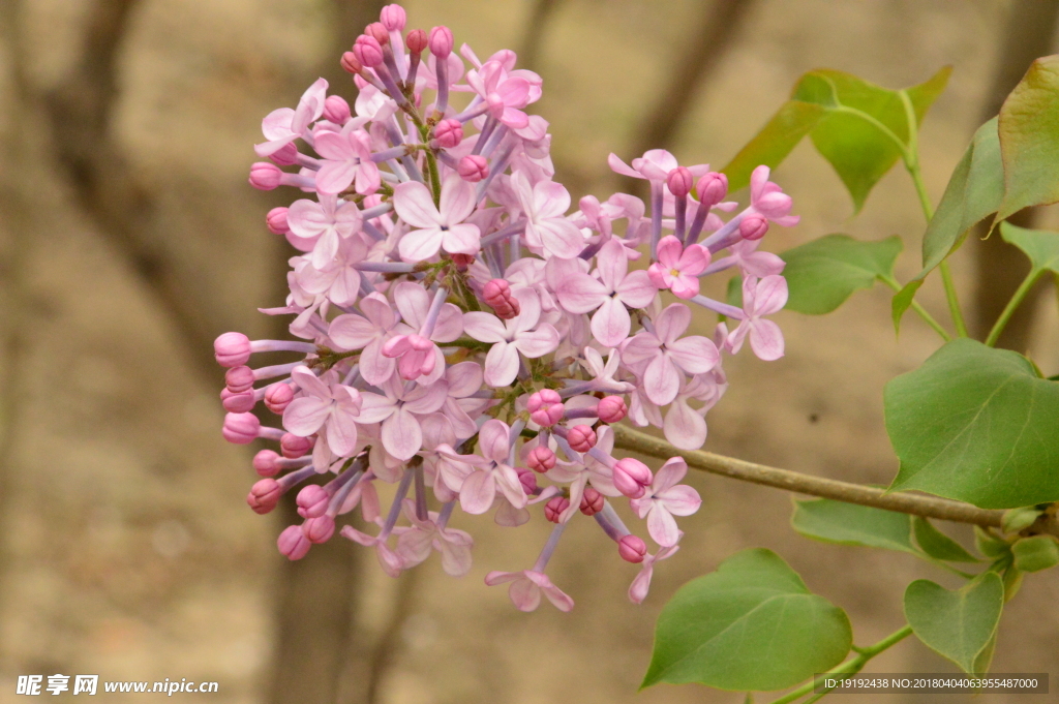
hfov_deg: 12.5
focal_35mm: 165
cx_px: 530
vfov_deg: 8.3
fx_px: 4850
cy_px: 352
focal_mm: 110
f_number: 18
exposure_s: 1/250
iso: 2800
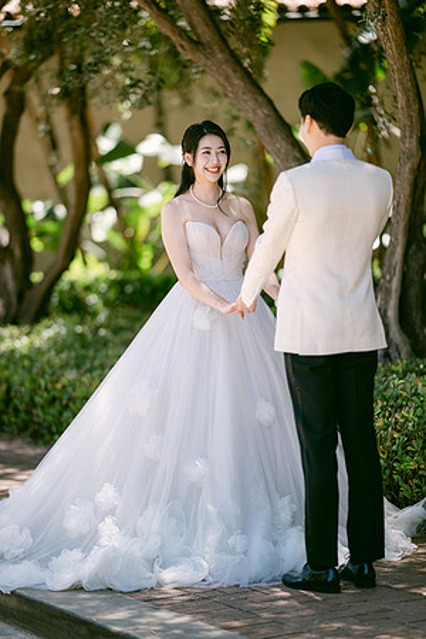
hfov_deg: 13.0
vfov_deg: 19.5
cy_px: 320
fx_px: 1864
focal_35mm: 105
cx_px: 213
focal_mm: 105
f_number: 1.4
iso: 64
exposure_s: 1/1250
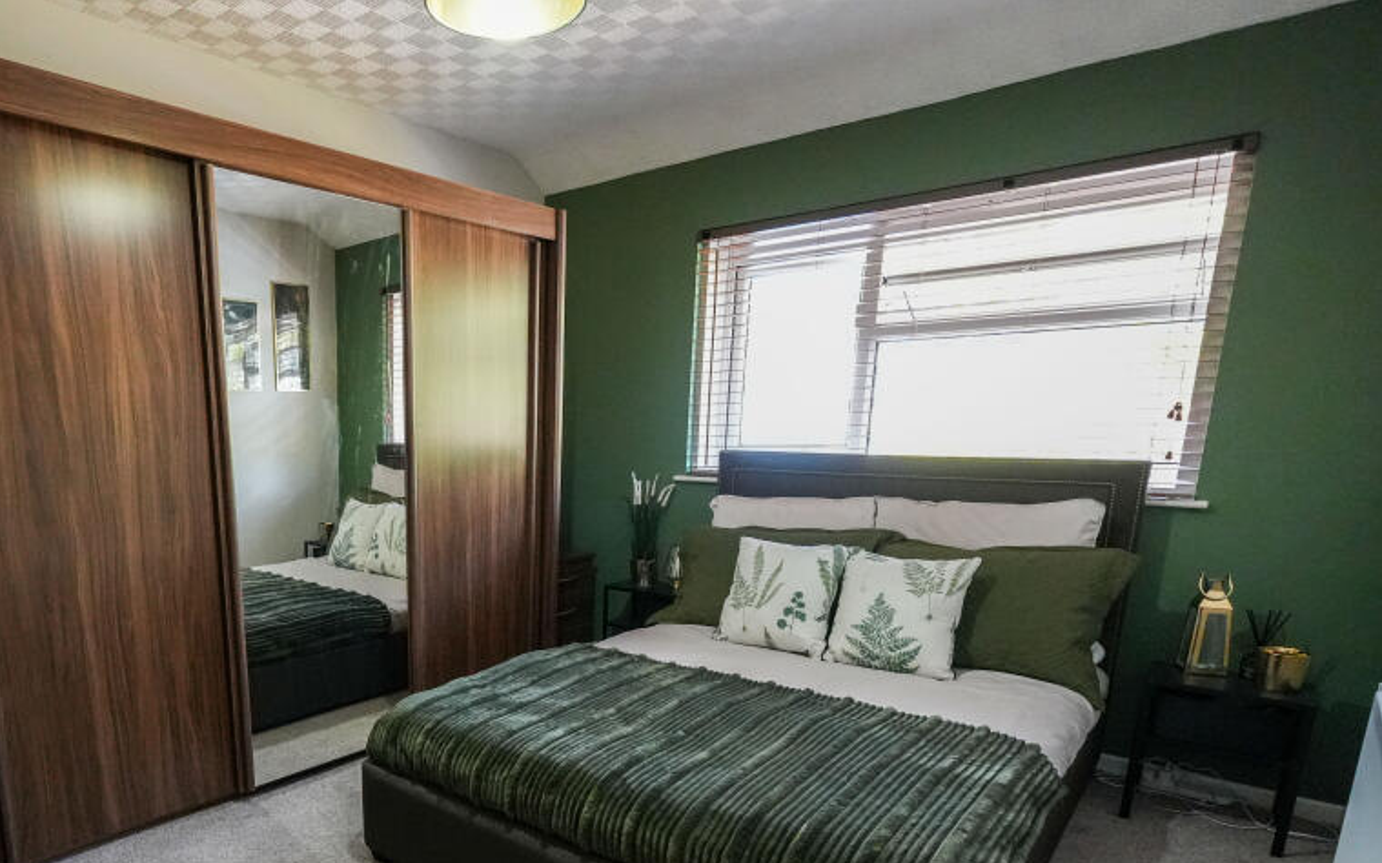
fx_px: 854
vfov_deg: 51.9
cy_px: 620
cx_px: 481
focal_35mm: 23
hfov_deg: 75.9
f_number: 4
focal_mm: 11
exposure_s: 1/160
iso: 4000
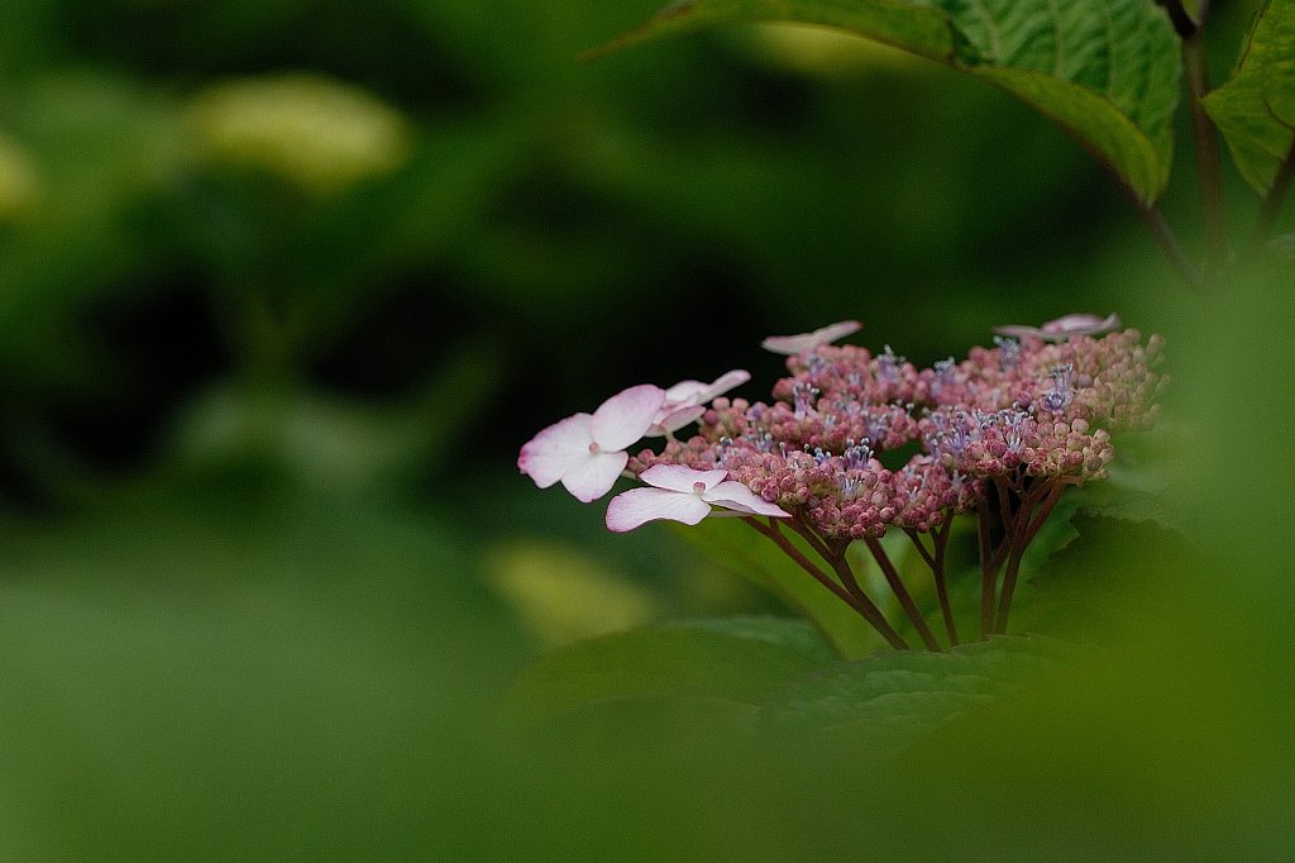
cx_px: 648
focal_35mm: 225
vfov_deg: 6.1
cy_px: 432
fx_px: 8091
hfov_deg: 9.2
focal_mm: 150
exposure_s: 1/200
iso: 200
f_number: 5
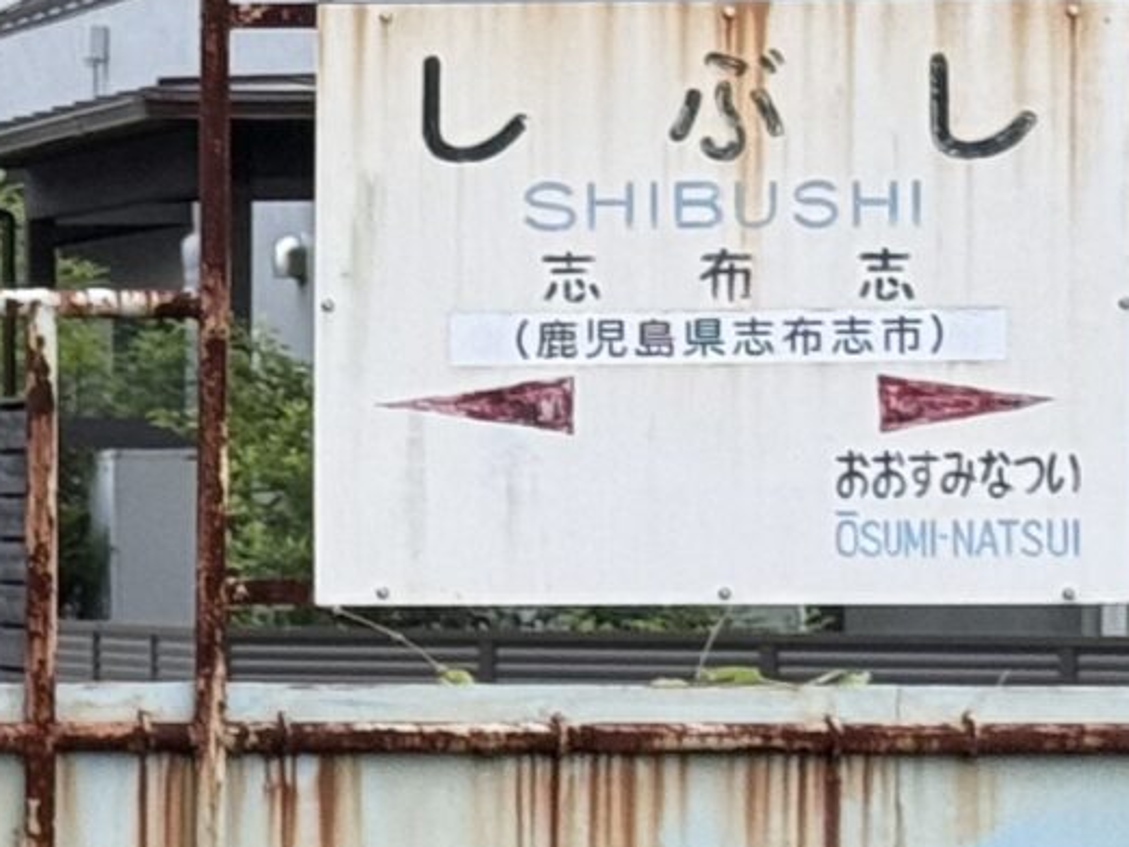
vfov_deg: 6.3
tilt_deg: -0.6
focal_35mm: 236
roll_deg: +0.0
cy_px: 602
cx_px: -1623
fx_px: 7699
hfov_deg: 7.8
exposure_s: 1/86
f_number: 1.78
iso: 100
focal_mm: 6.76
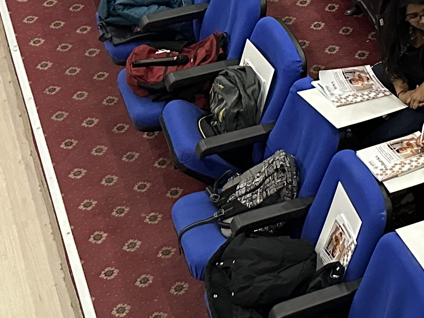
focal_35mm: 97
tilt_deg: -22.8
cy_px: -219
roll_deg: -6.5
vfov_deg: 13.9
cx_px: 777
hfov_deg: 16.6
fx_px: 1188
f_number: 1.78
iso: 500
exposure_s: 1/50
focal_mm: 6.86
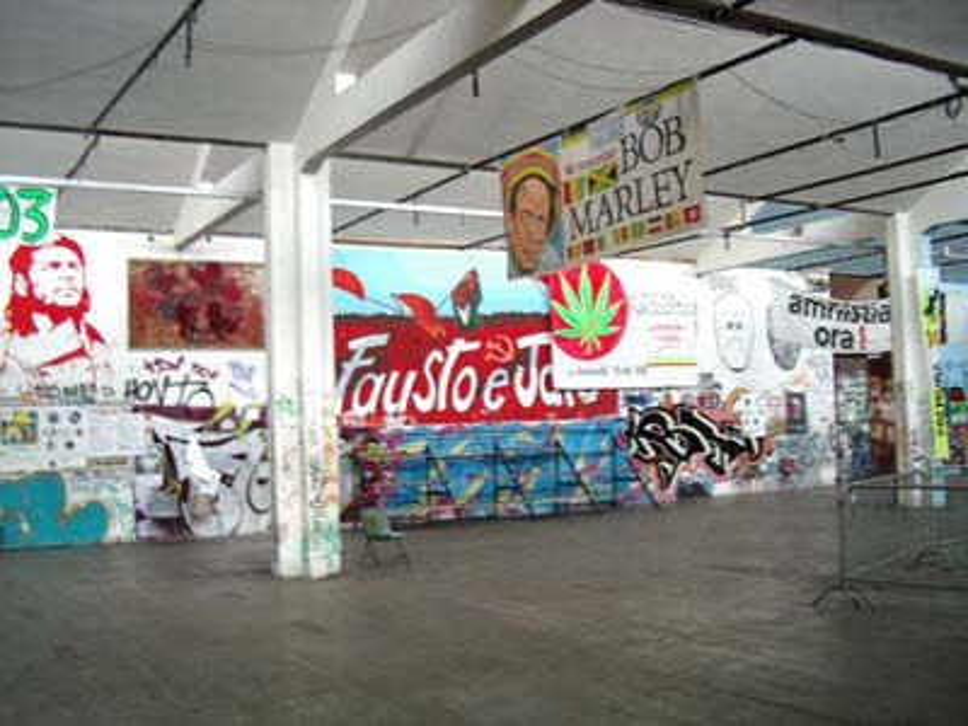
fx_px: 1063
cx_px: 484
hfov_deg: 49.0
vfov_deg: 37.7
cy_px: 363
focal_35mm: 38
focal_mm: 5.8
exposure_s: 1/4
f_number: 2.6
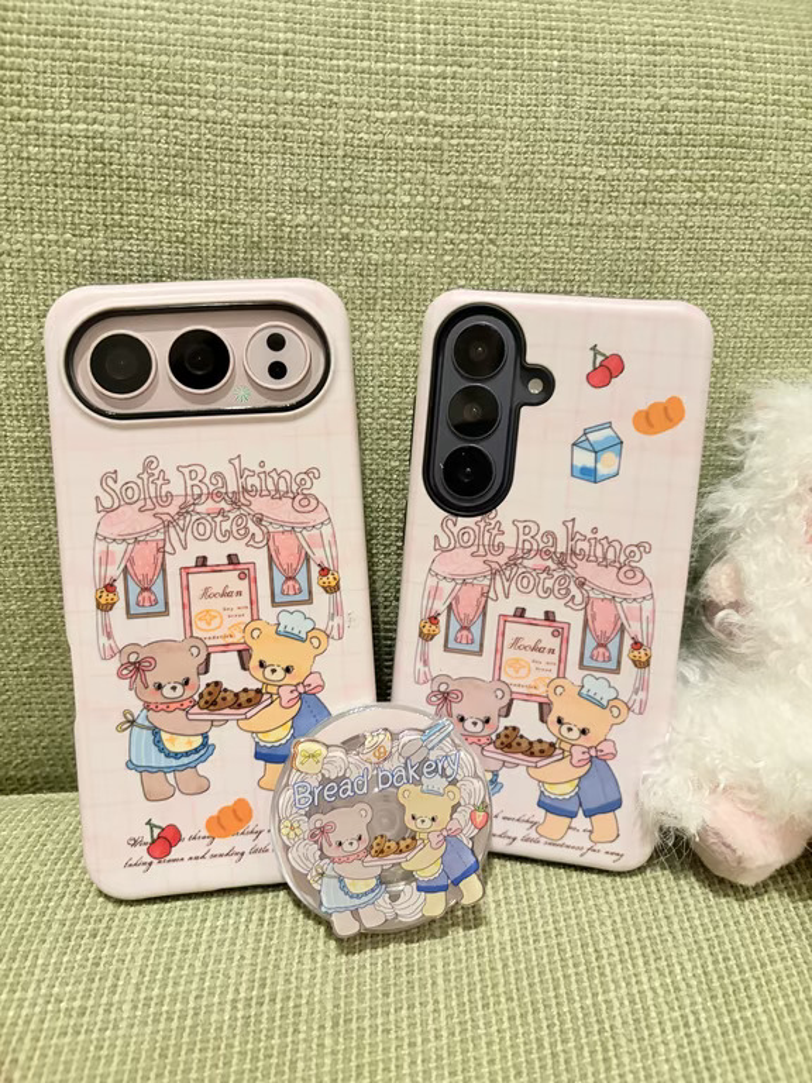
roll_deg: -4.6
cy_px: 542
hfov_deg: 53.1
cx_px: 406
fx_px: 813
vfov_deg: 67.3
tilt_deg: -37.7
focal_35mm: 26
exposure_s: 1/33
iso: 400
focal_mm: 5.96
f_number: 1.6
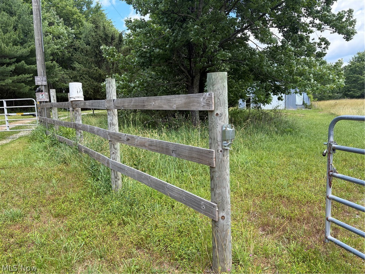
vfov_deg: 53.1
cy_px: 137
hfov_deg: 67.3
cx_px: 182
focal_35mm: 26
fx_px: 274
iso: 64
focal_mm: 5.96
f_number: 1.6
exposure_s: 1/840
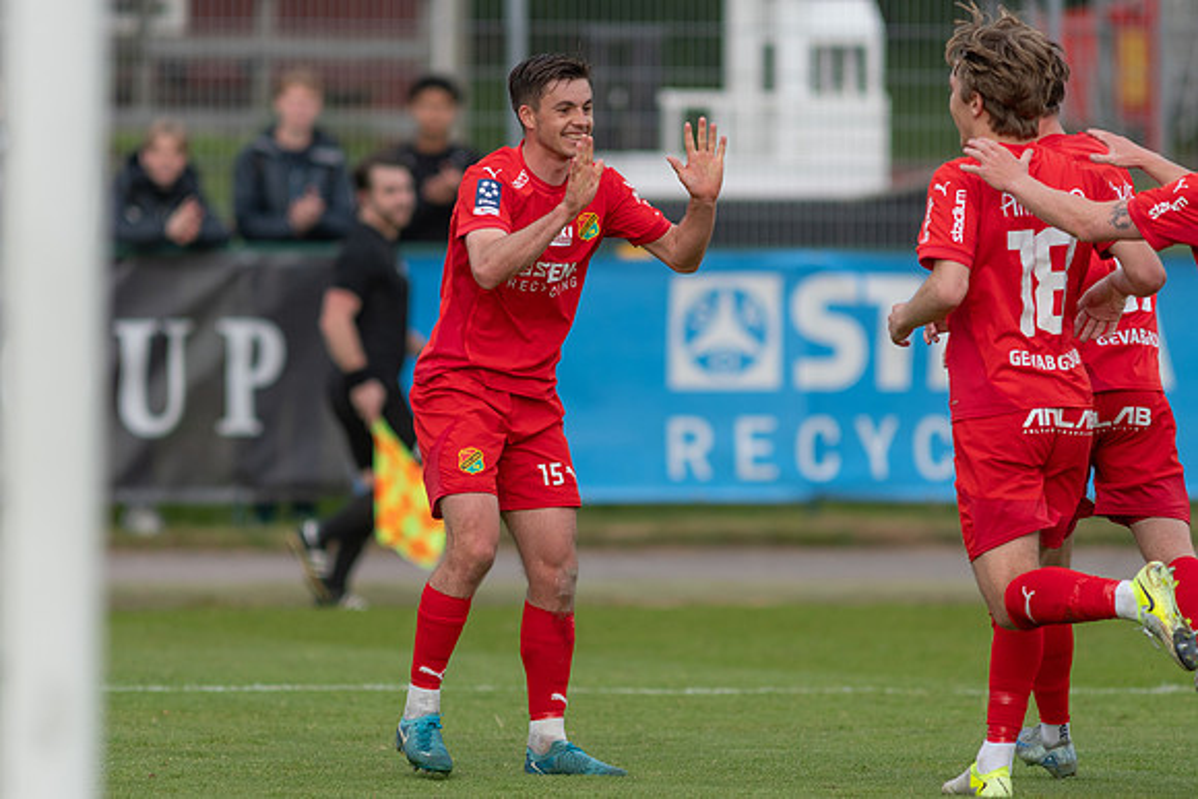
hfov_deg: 4.2
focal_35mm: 487
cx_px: 599
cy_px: 400
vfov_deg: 2.8
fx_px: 16220
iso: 280
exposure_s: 1/1250
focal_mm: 300
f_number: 3.2
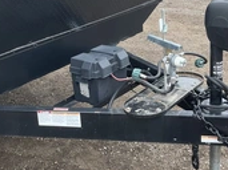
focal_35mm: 68
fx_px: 448
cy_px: 78
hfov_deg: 28.6
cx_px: 119
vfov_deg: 21.6
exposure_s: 1/294
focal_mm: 3
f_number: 1.8
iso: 25
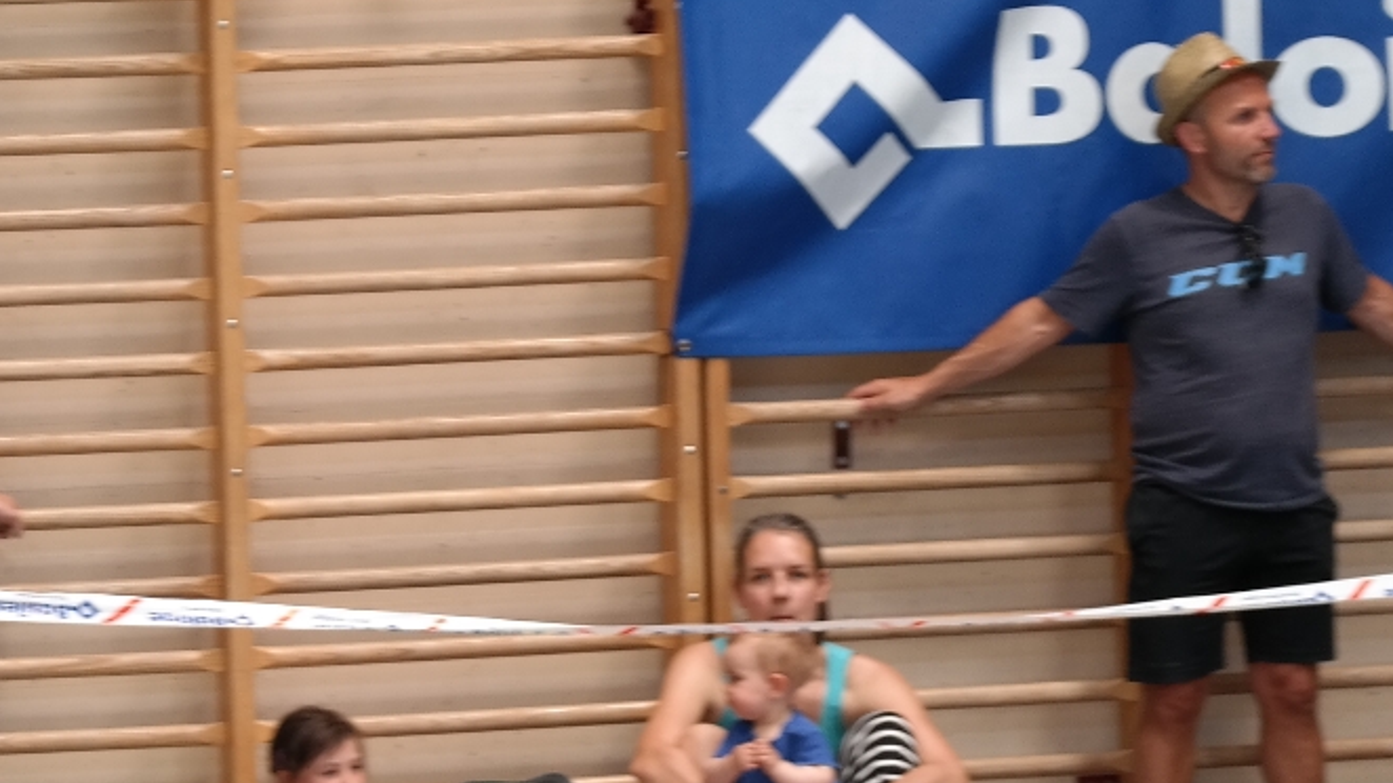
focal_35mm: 195
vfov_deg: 6.2
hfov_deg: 11.0
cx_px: 38
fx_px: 7201
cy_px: 863
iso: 200
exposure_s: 1/80
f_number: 4
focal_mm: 50
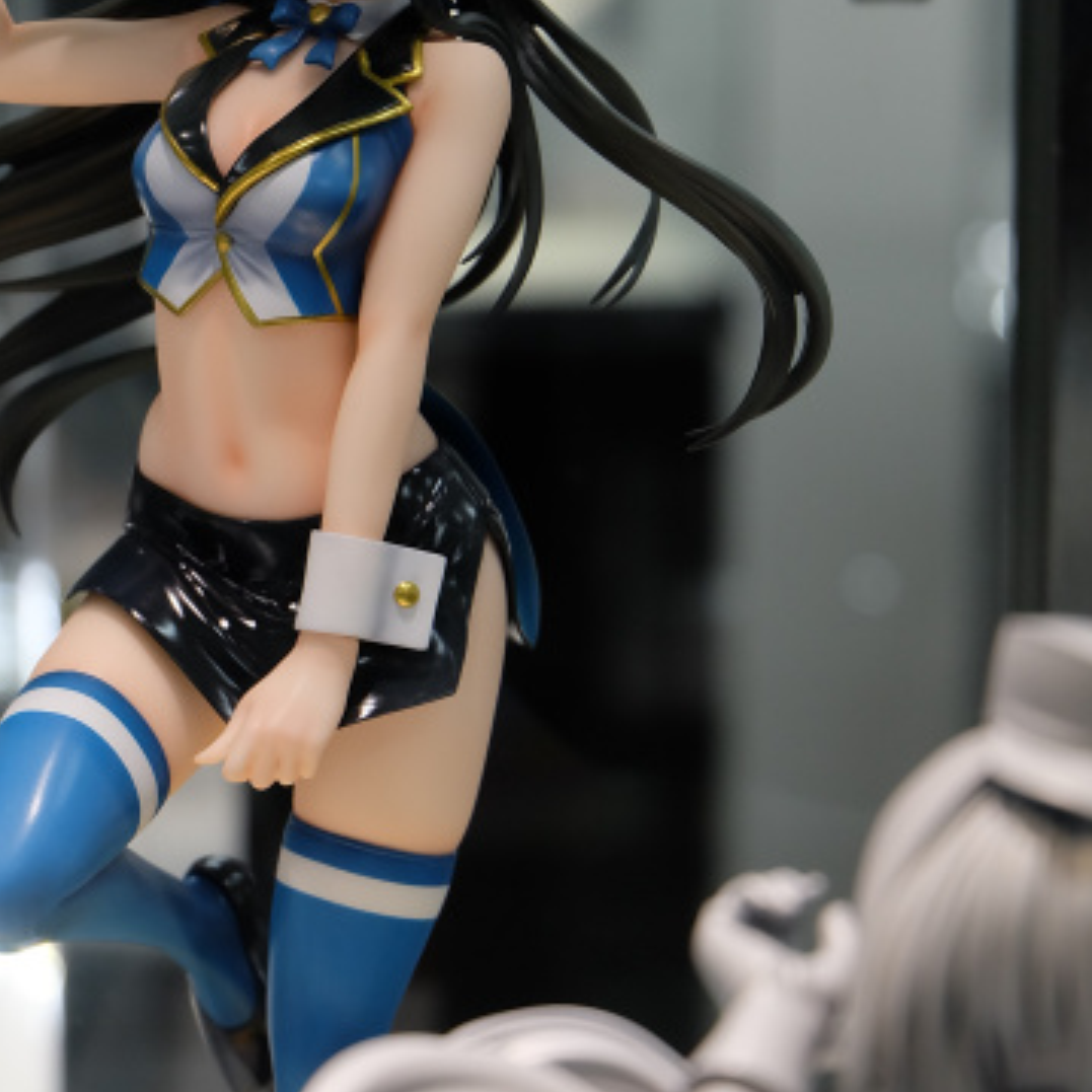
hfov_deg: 12.3
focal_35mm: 142
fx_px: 5068
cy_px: 557
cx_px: 348
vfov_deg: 12.3
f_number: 5.6
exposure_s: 1/125
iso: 800
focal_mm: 50
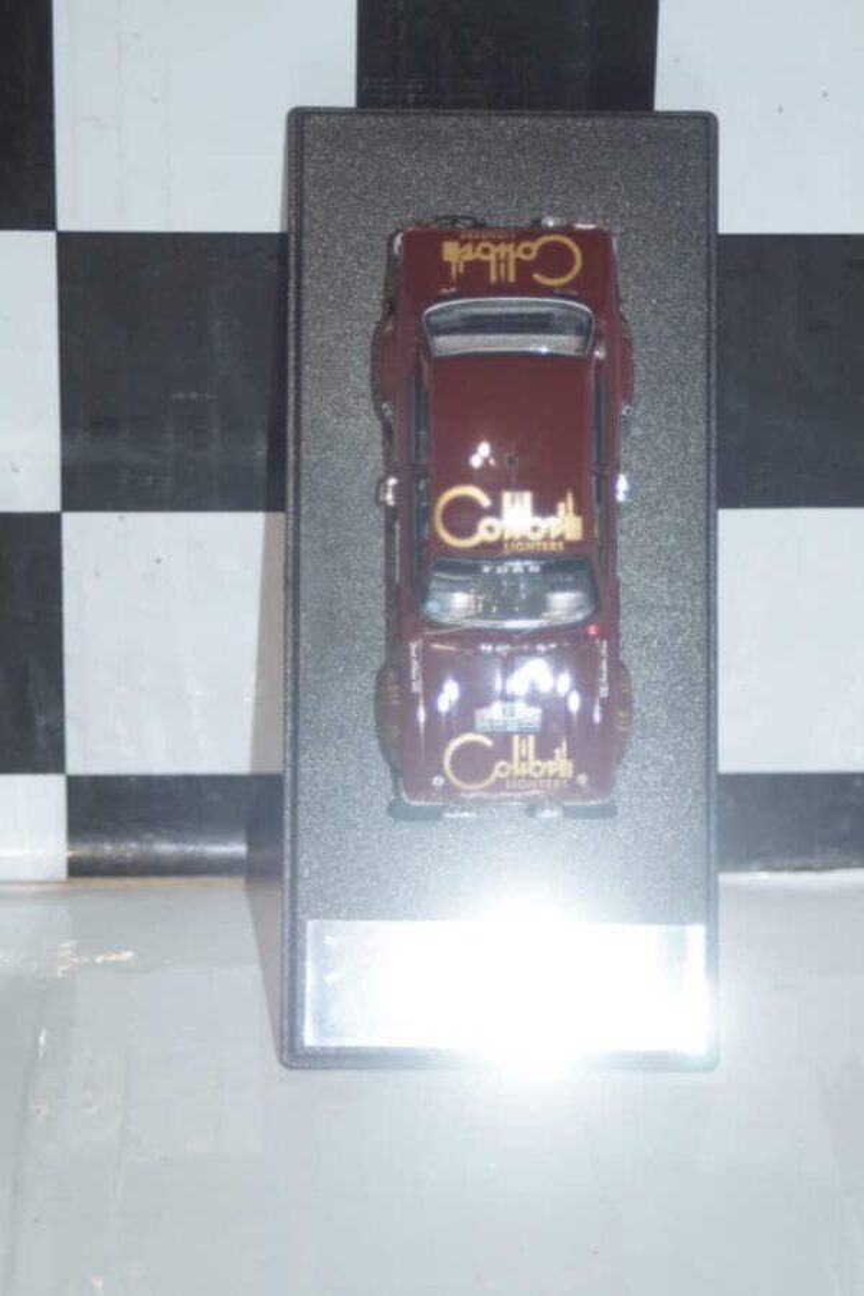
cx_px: 432
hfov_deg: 11.4
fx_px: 4320
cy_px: 648
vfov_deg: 17.1
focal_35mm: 120
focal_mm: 80
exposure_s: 1/160
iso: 800
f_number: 5.6
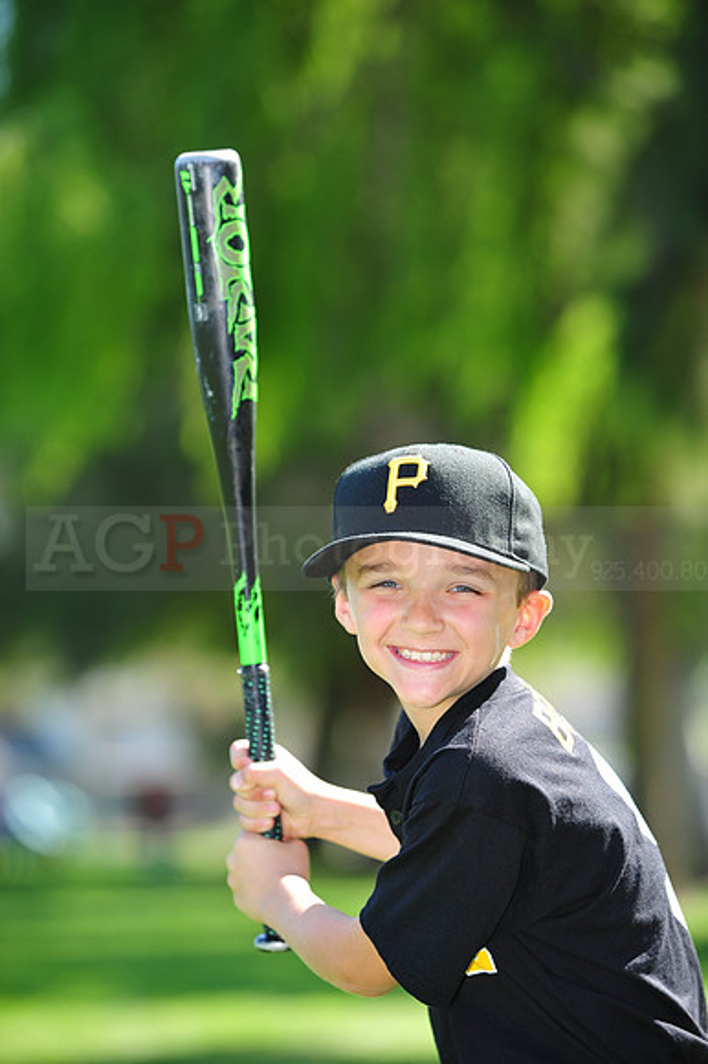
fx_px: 4873
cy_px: 532
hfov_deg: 8.3
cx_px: 354
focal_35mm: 165
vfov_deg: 12.5
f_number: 4.5
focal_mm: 165
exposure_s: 1/400
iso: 200
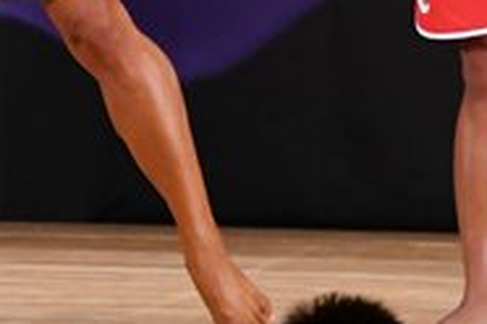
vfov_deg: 1.5
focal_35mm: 939
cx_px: -211
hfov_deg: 2.2
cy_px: -233
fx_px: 12702
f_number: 5.6
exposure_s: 1/400
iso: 3200
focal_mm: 150
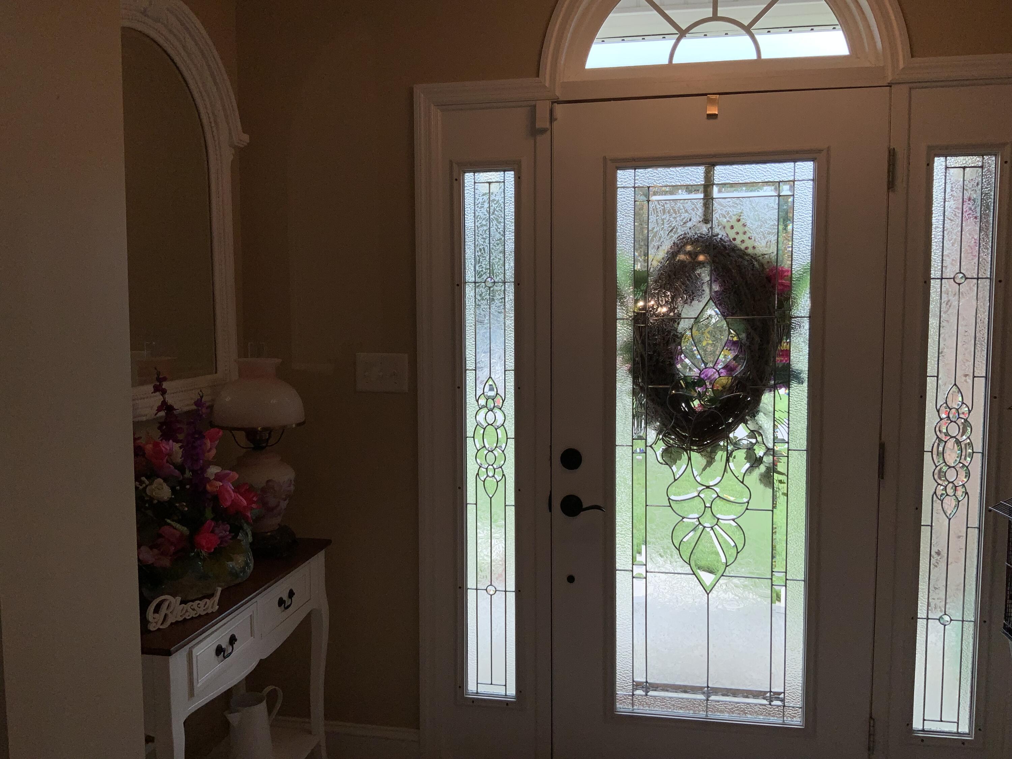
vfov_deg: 48.2
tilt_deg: -4.1
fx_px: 848
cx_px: 506
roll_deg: -0.1
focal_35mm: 29
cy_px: 380
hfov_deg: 61.7
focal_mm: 3
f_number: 1.8
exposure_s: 1/419
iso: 16
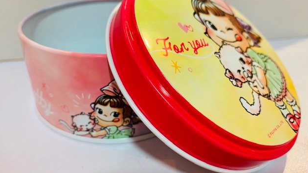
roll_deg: -1.1
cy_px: 84
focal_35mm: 29
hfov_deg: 66.0
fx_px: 237
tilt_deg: -30.4
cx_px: 156
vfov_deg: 40.2
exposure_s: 1/50
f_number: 1.8
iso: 100
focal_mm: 4.25
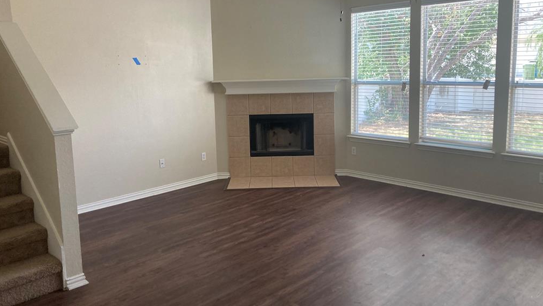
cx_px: 274
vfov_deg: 37.7
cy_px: 125
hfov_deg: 62.6
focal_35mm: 31
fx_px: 446
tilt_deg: -5.0
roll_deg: +2.0
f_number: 1.8
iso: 80
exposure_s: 1/110
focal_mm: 3.99
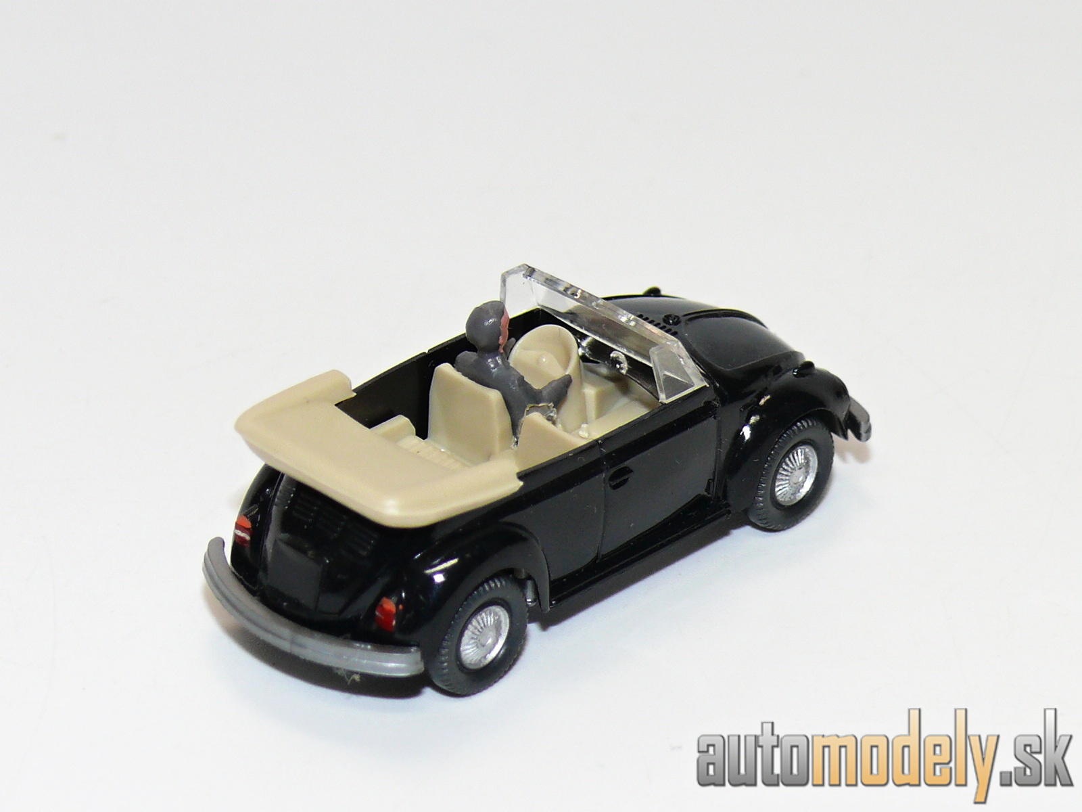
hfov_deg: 13.7
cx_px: 541
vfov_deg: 10.3
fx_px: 4501
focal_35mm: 144
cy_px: 406
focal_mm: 17.2
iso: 100
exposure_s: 1/30
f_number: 4
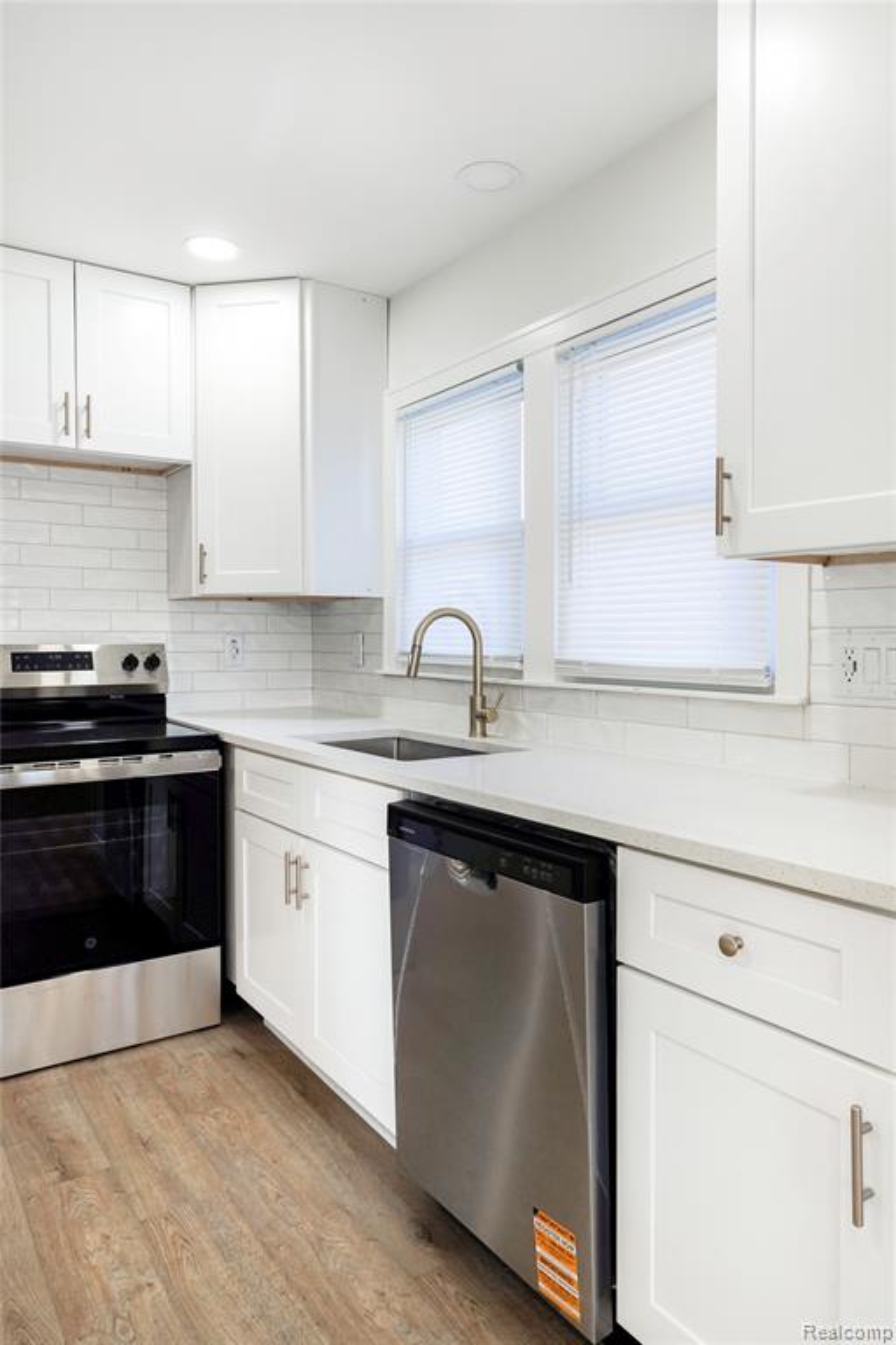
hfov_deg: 53.1
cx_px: 448
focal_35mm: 24
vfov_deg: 73.7
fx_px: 896
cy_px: 672
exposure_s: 1/30
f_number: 11
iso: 400
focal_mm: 24
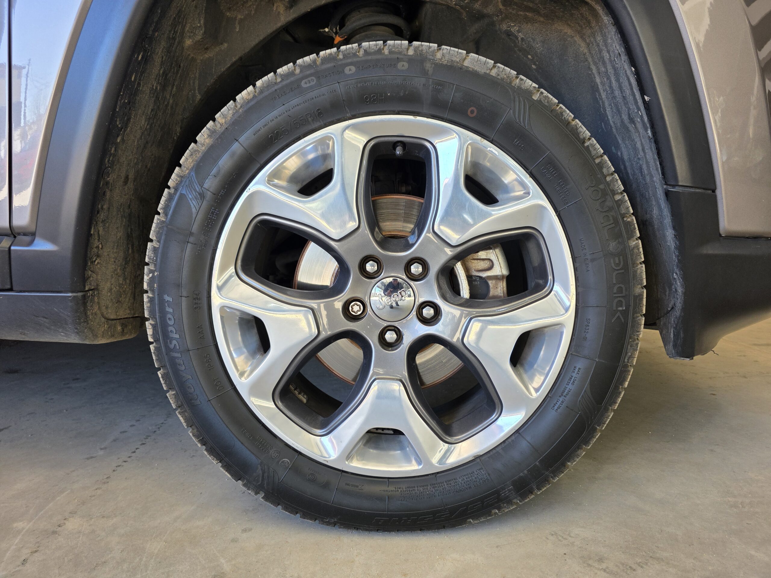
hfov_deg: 73.9
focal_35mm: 23
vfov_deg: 58.9
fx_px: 512
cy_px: 289
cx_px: 386
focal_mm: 6.3
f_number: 1.7
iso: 80
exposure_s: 1/180
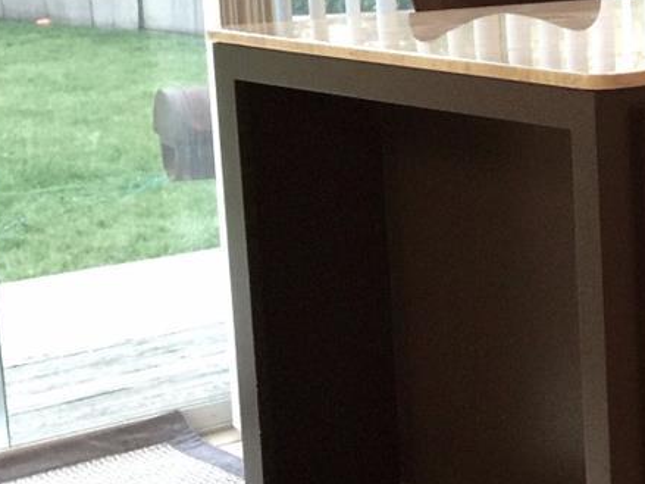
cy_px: 196
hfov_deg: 17.8
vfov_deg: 14.9
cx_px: 965
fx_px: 1844
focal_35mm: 99
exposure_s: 1/15
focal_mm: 4.15
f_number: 2.2
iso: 64
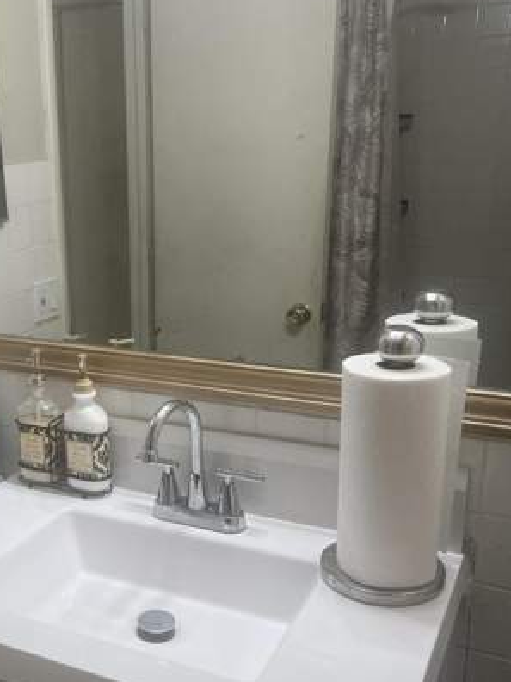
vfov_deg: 44.8
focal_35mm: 42
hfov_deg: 33.5
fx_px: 827
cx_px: 117
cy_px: 358
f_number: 1.5
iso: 64
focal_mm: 5.7
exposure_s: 1/120
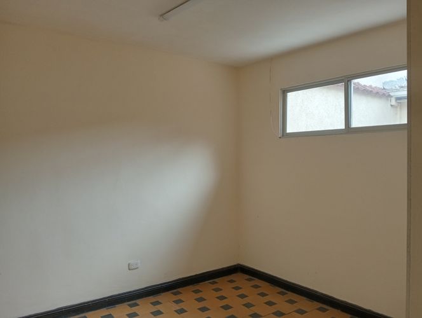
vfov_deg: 49.9
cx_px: 211
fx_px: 342
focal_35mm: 28
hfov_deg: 63.4
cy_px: 159
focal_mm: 3.98
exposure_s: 1/248
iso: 99
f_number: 1.8
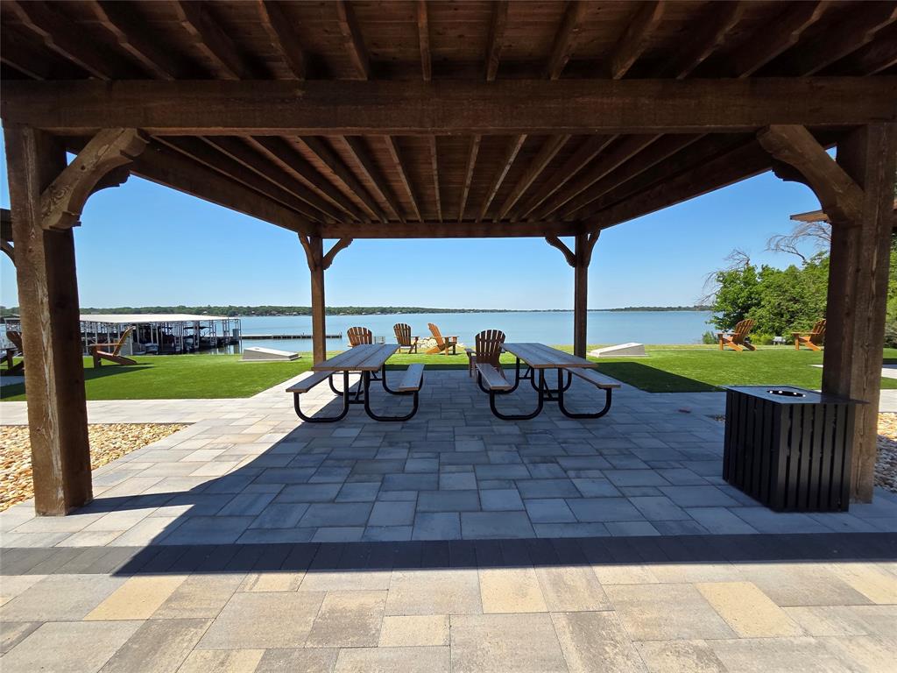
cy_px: 336
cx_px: 448
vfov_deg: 89.9
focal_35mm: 13
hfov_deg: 106.2
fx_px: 337
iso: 64
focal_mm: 2.2
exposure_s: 1/2000
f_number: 2.2
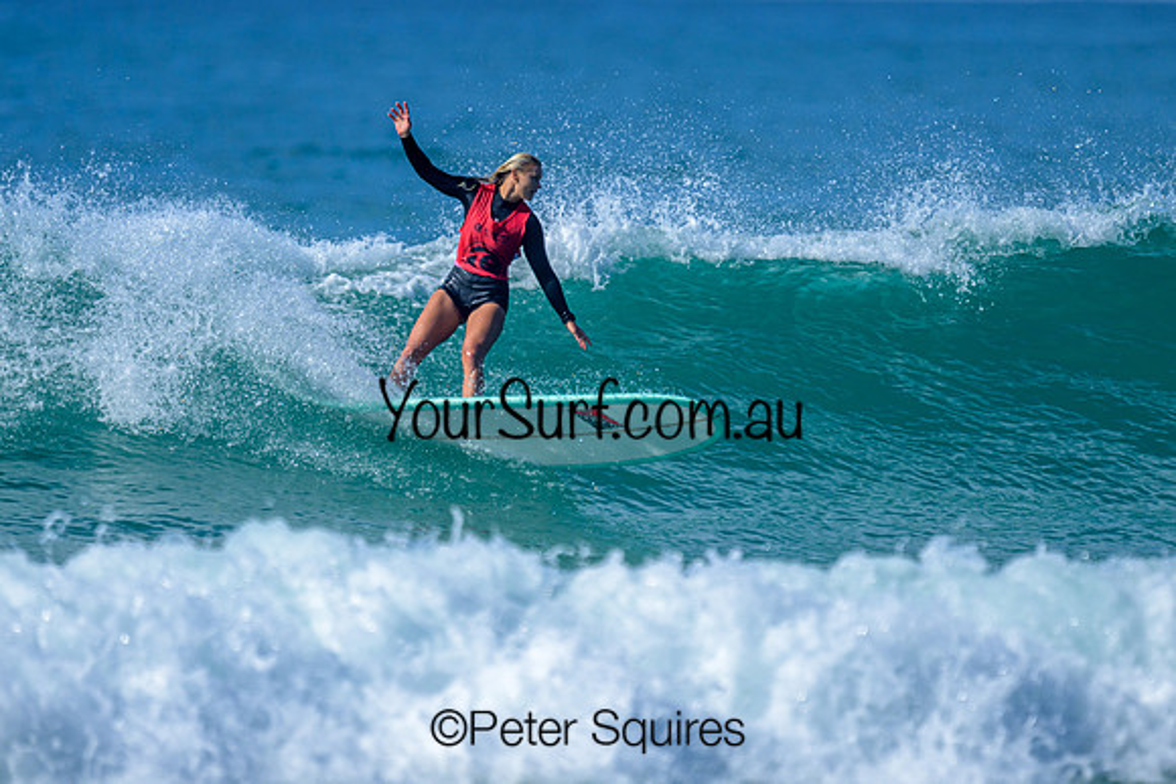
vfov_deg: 1.3
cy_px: 386
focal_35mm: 1100
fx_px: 35939
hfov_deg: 1.9
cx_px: 525
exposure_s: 1/2000
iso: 200
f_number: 6.3
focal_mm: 800
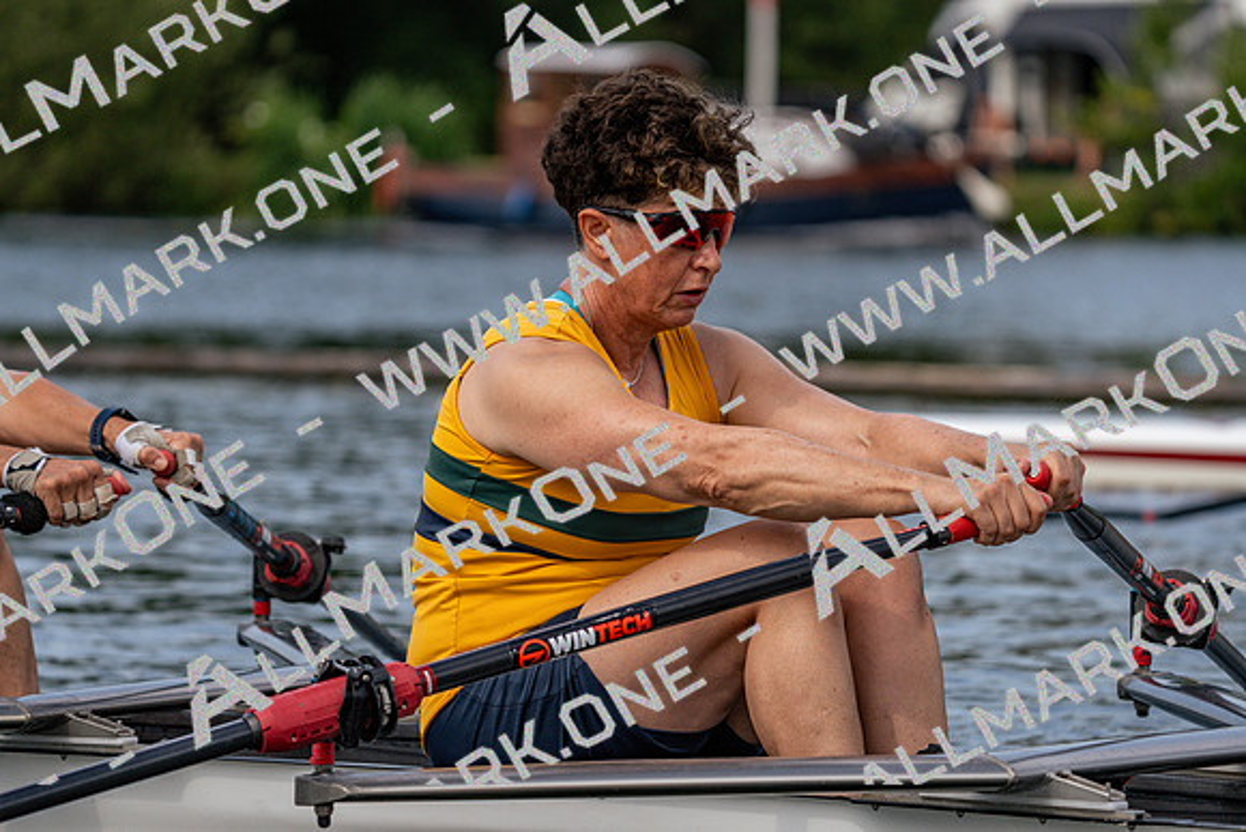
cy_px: 416
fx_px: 8170
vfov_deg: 5.8
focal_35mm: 236
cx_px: 623
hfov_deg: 8.7
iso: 320
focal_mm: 236
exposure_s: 1/1600
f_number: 5.6
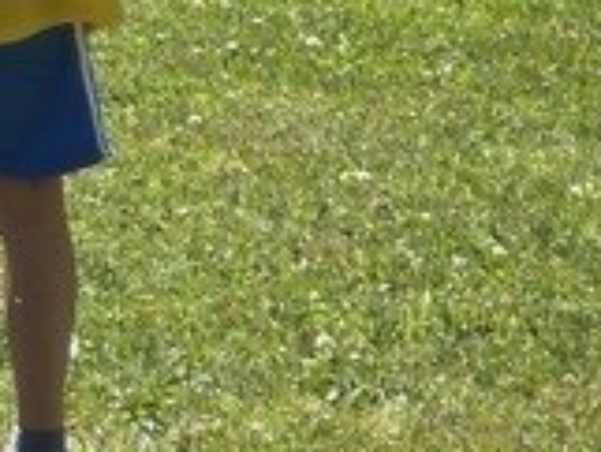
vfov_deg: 2.0
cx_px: -1228
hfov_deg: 2.7
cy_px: -318
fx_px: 12718
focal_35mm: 732
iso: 64
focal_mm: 18.6
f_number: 3.4
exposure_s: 1/696
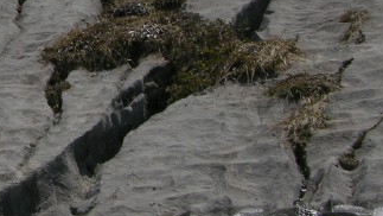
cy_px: -15
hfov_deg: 16.9
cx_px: -84
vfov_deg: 9.9
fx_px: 1229
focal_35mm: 121
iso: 50
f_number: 8
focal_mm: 9
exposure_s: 1/431
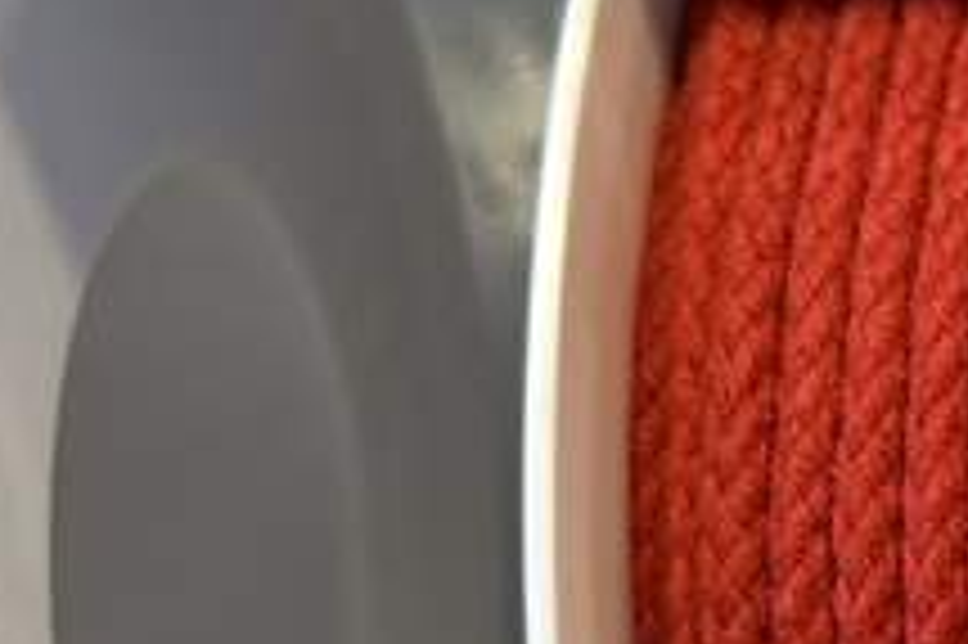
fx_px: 4997
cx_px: 2058
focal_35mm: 186
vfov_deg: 7.3
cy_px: 739
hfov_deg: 10.1
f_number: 1.78
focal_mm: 6.76
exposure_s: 1/100
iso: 125
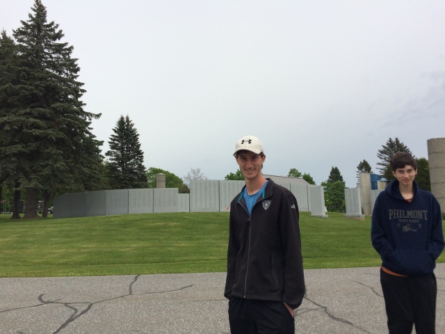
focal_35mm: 29
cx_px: 222
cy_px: 167
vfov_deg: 48.2
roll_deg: +1.2
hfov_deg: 61.7
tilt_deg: +5.1
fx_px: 373
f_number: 2.2
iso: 32
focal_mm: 4.15
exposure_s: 1/3165
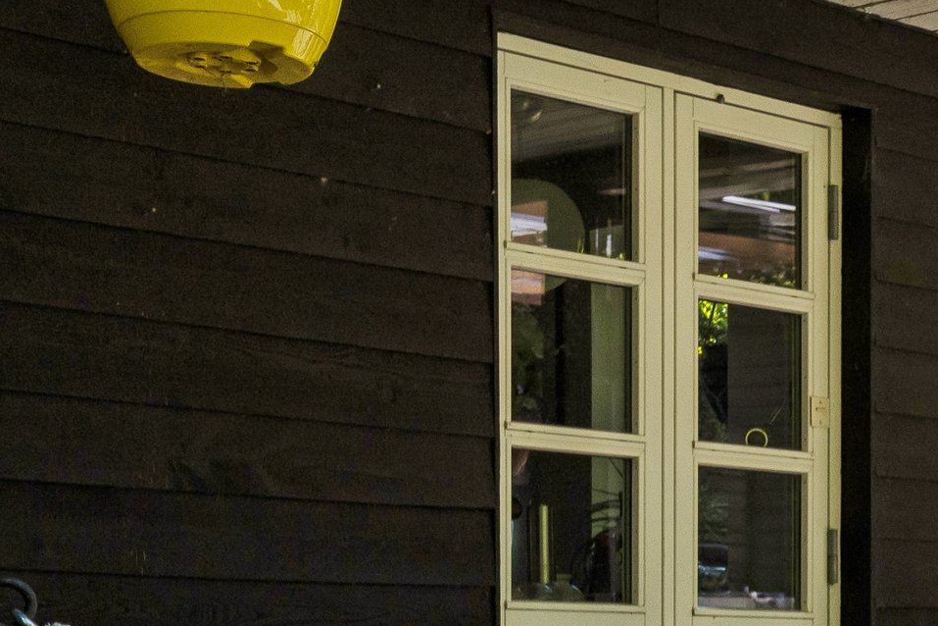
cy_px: 639
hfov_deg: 19.6
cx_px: 1283
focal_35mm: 94
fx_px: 2449
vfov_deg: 14.3
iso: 250
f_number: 8
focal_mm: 20
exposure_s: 1/250
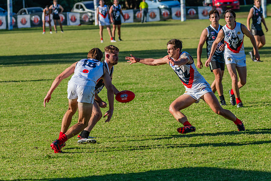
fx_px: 1912
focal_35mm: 254
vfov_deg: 5.4
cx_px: 131
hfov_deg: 8.1
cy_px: 90
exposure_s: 1/1600
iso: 800
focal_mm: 240
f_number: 8
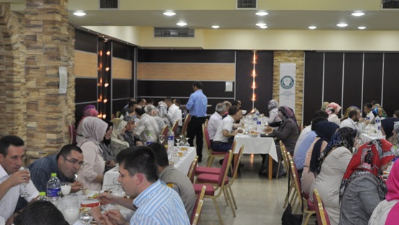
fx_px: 529
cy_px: 126
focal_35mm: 50
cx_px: 198
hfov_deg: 41.3
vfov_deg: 24.0
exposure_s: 1/125
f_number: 3.8
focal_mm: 24
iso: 560
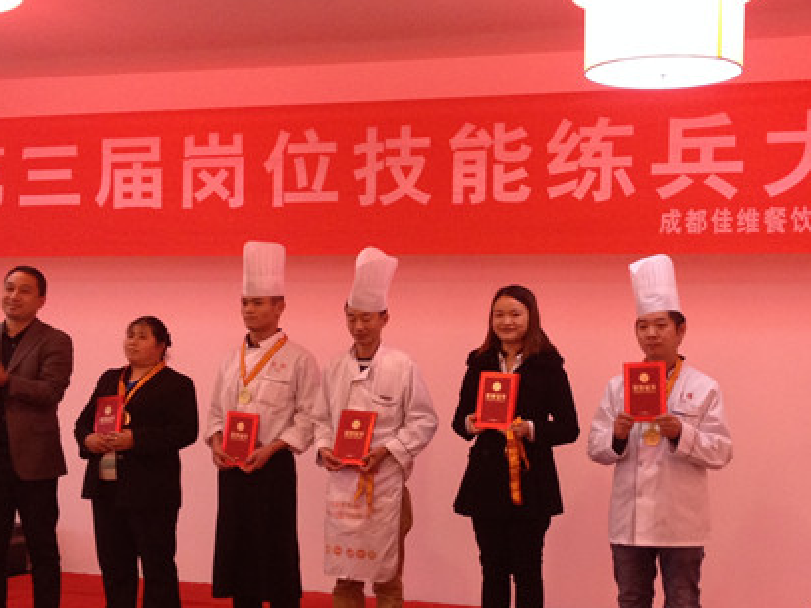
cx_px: 493
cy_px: 373
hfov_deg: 32.1
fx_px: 1406
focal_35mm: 60
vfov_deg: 24.4
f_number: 2.4
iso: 160
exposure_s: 1/20
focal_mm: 4.28
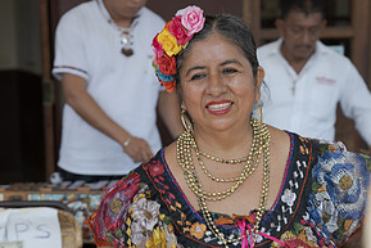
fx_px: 1124
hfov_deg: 18.7
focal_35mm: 109
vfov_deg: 12.5
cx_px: 180
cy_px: 235
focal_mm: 70
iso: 200
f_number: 4
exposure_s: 1/250
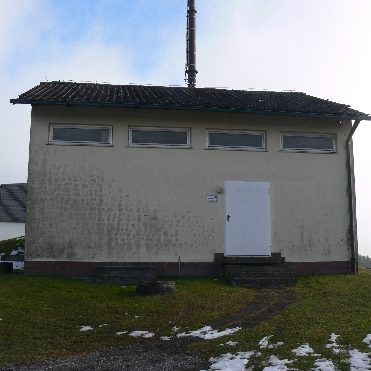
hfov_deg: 40.0
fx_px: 509
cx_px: 193
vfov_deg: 40.0
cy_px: 183
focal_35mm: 42
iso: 80
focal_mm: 7.4
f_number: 5.6
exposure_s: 1/200
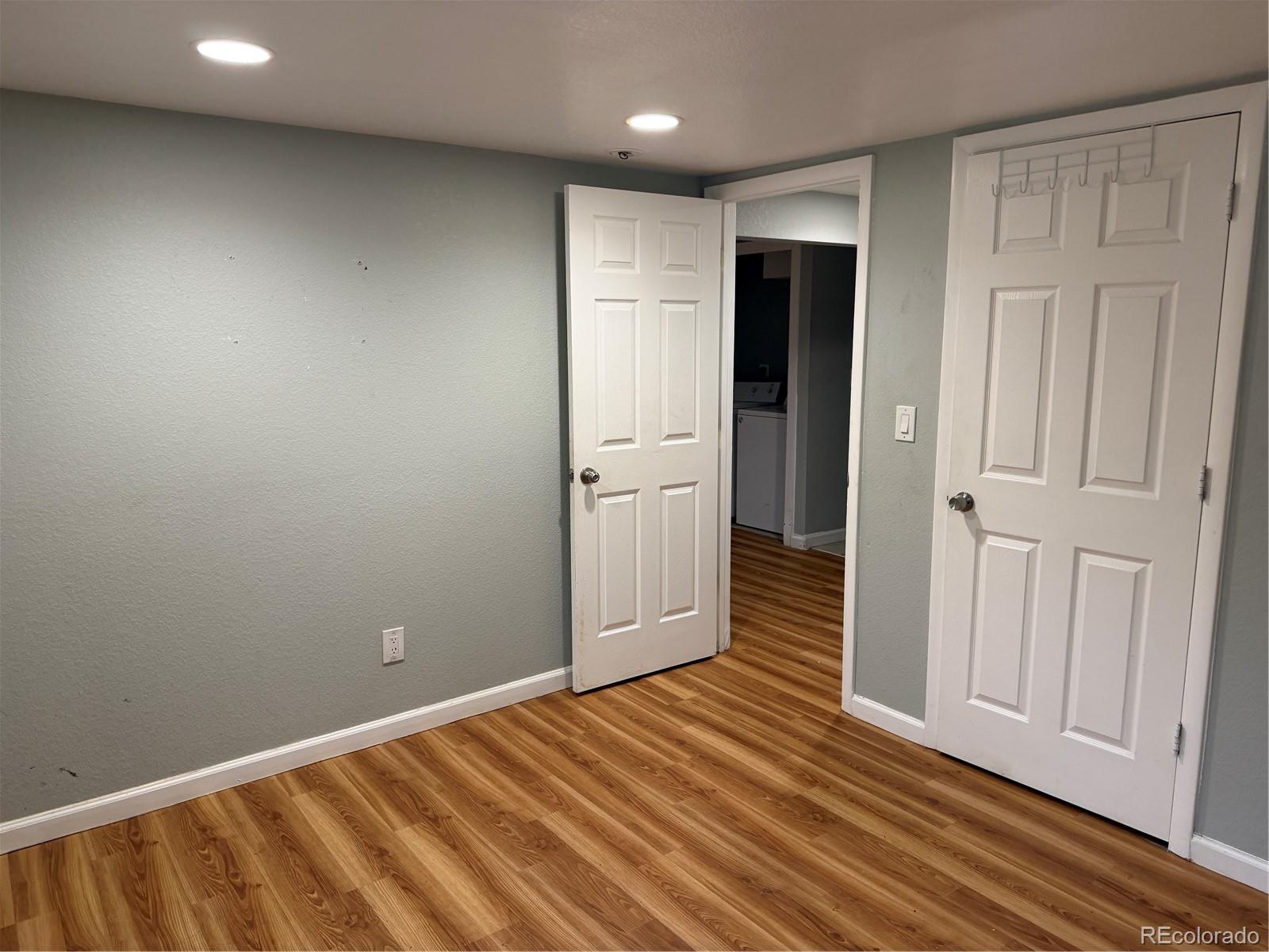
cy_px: 476
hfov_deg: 71.6
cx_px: 634
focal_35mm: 24
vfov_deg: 56.8
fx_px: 880
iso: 200
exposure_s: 1/60
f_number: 1.78
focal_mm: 6.76
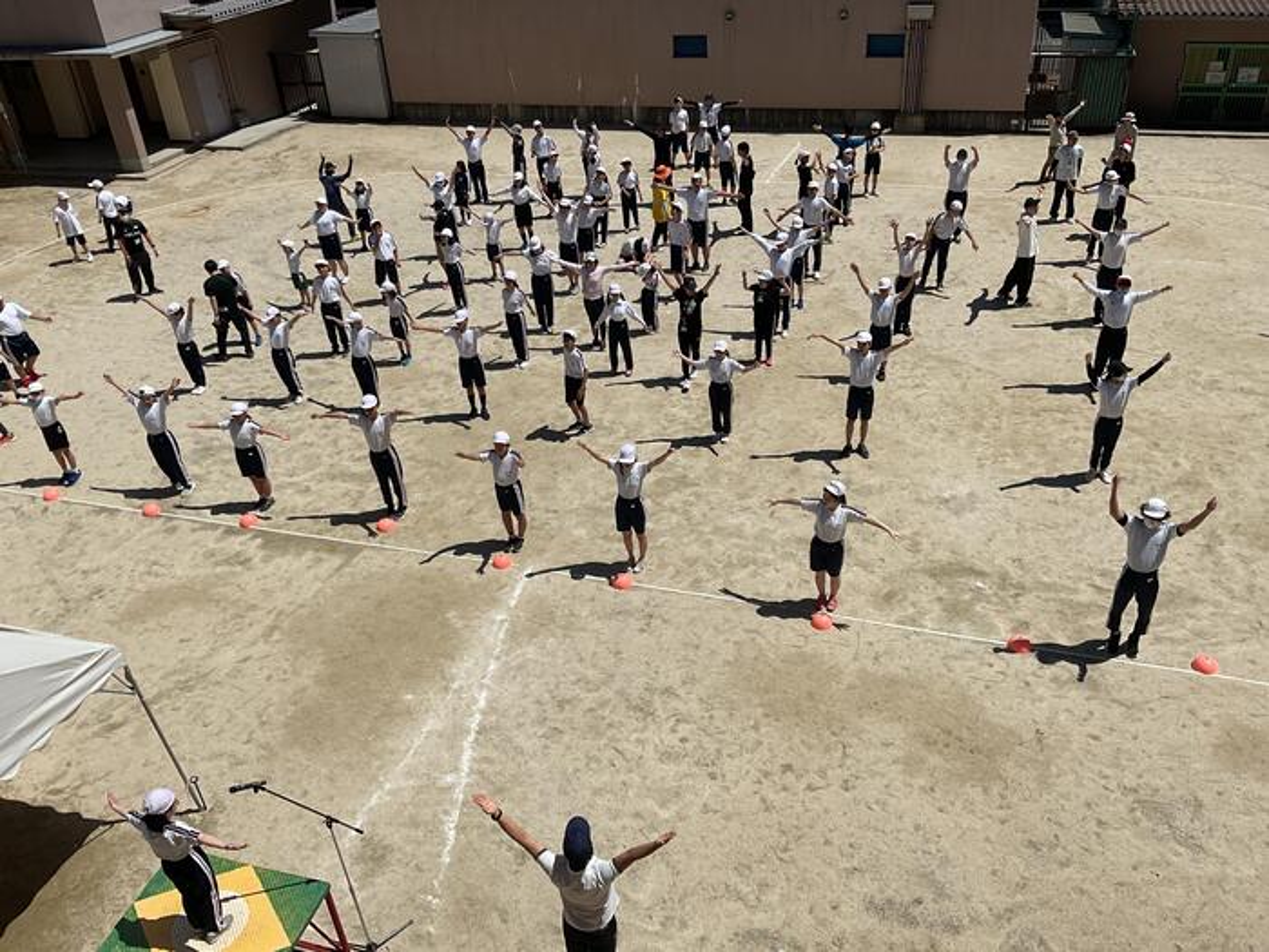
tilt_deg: -33.0
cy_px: 476
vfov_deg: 48.2
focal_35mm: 29
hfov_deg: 61.7
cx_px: 634
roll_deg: +4.2
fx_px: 1063
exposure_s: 1/5263
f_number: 1.8
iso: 16
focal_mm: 3
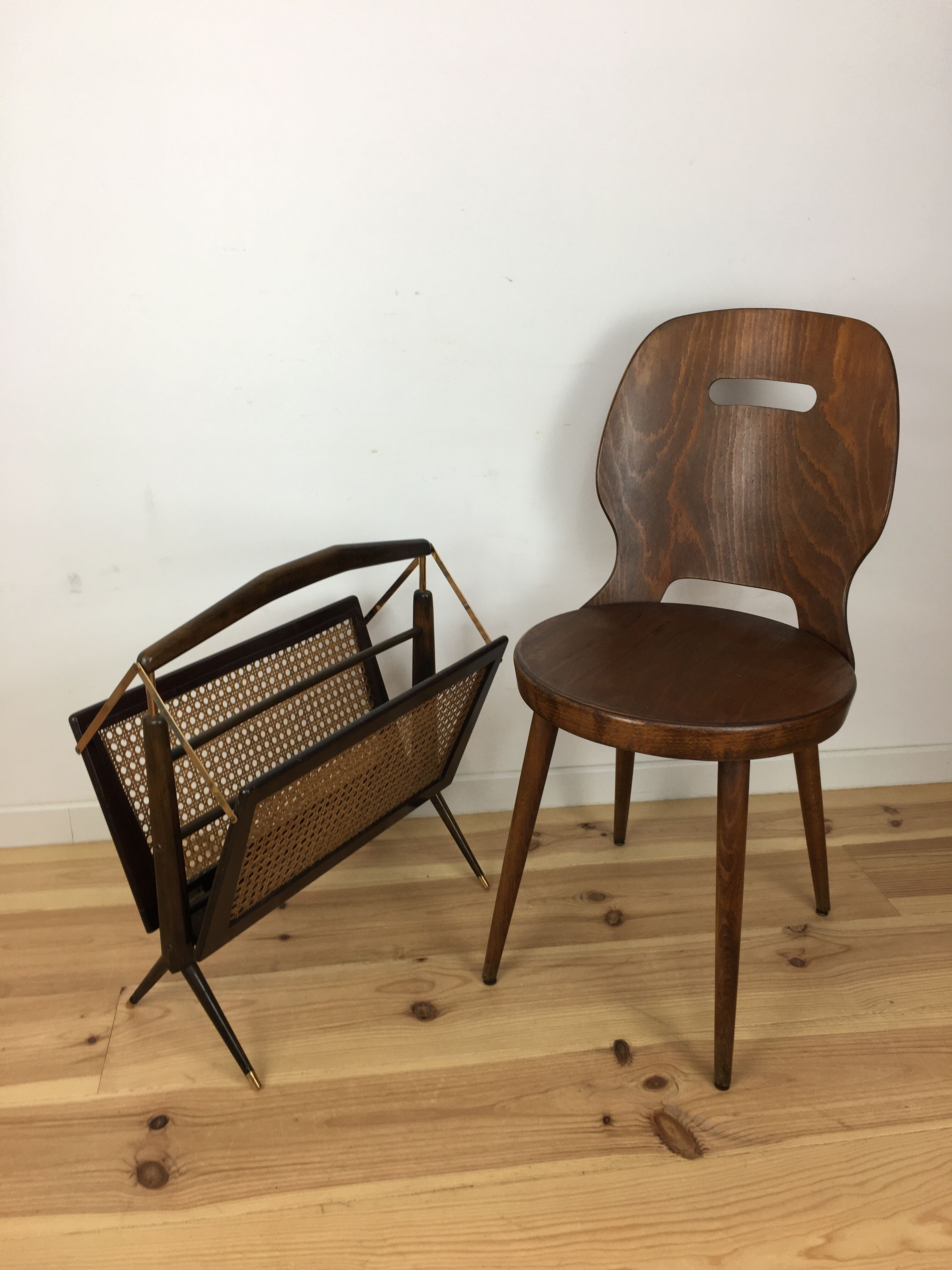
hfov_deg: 48.2
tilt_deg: -21.1
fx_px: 1063
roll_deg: -0.2
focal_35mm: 29
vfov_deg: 61.7
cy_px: 635
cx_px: 476
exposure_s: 1/50
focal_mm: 4.15
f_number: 2.2
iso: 32
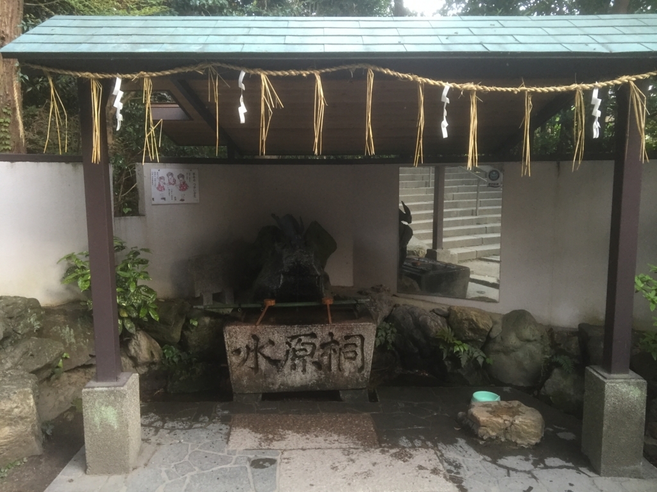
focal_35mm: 29
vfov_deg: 48.2
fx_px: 550
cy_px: 246
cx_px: 328
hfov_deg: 61.7
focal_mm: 4.15
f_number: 2.2
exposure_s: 1/30
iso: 125
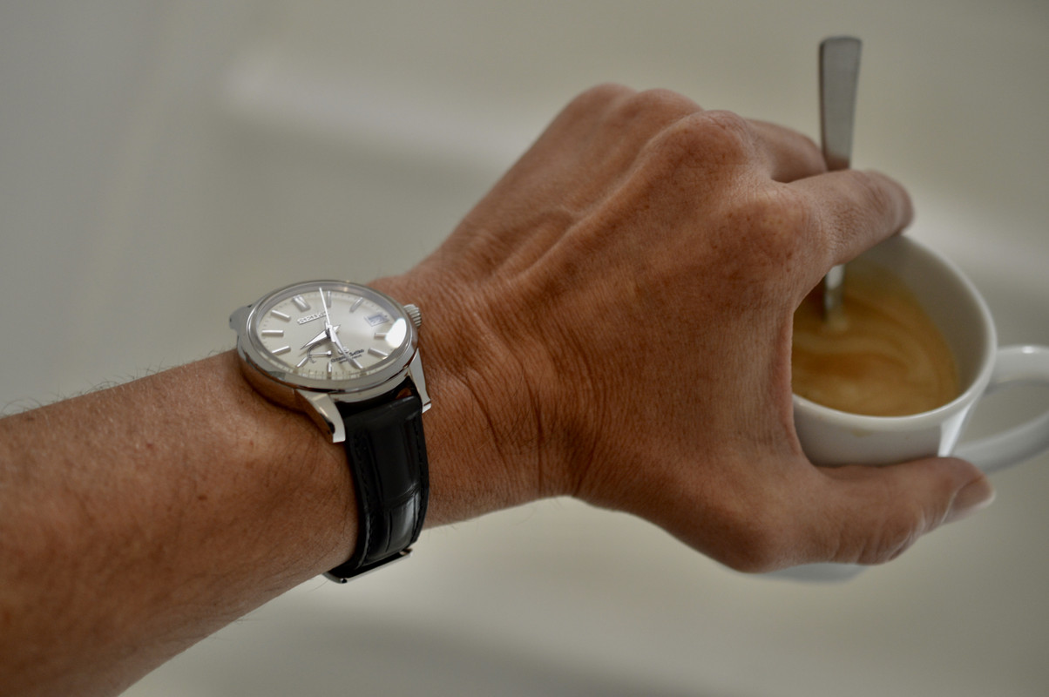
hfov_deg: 33.4
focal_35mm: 60
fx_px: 1746
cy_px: 348
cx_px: 524
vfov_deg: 22.6
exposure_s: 1/60
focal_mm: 40
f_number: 3.2
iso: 400
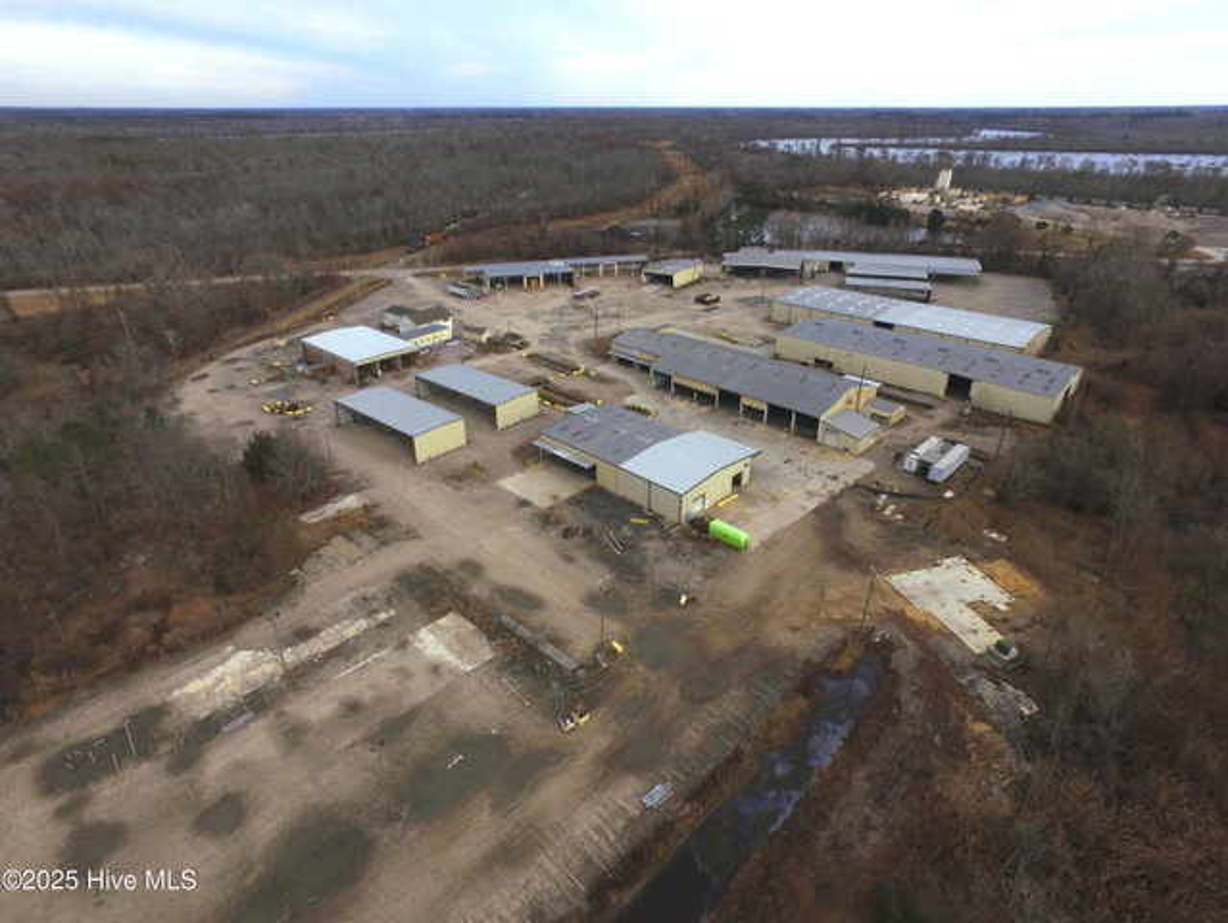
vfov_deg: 66.0
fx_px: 710
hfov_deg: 81.7
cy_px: 462
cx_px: 614
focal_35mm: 20
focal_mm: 3.61
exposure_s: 1/1779
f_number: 2.8
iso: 100
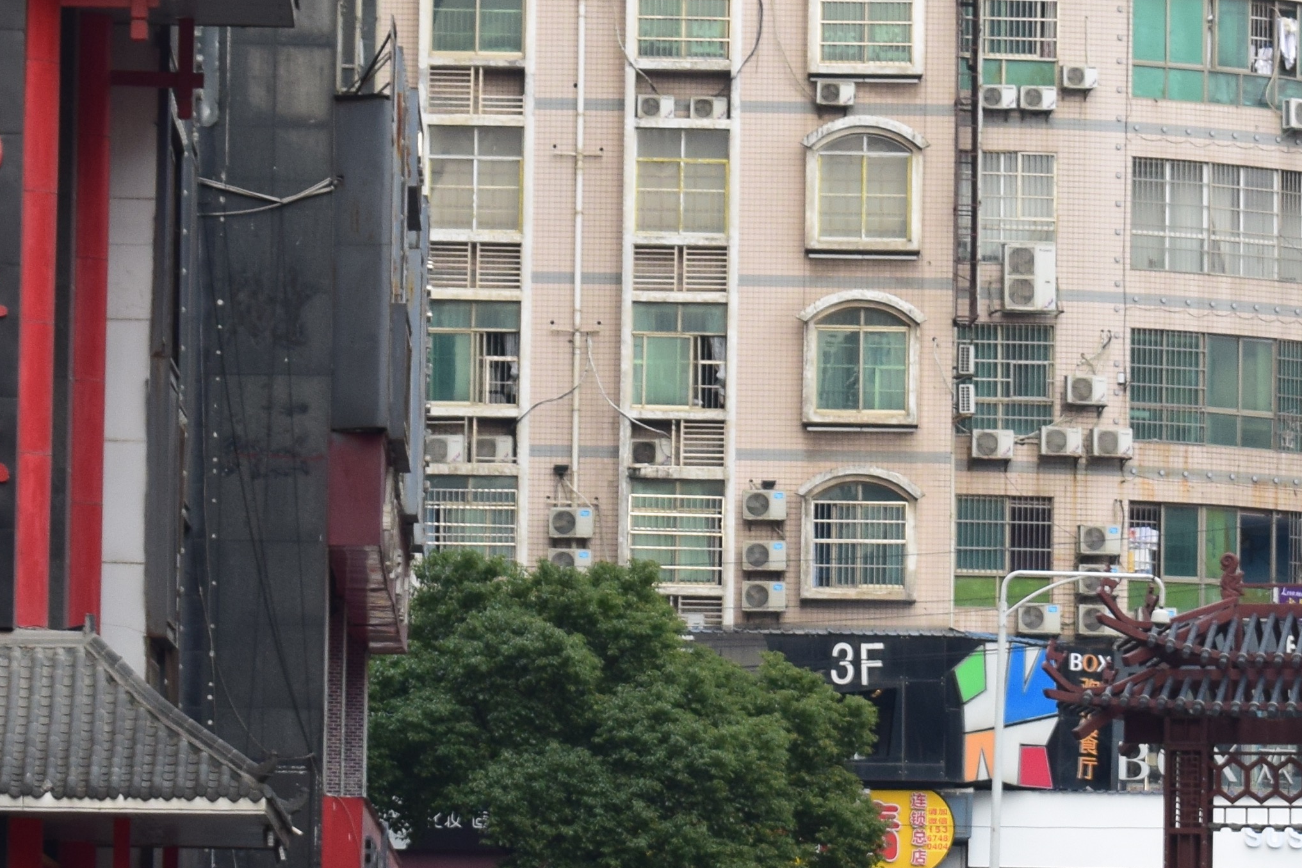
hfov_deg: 8.5
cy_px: 446
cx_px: 829
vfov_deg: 5.6
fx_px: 8804
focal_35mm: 243
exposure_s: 1/125
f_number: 9
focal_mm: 55
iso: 400
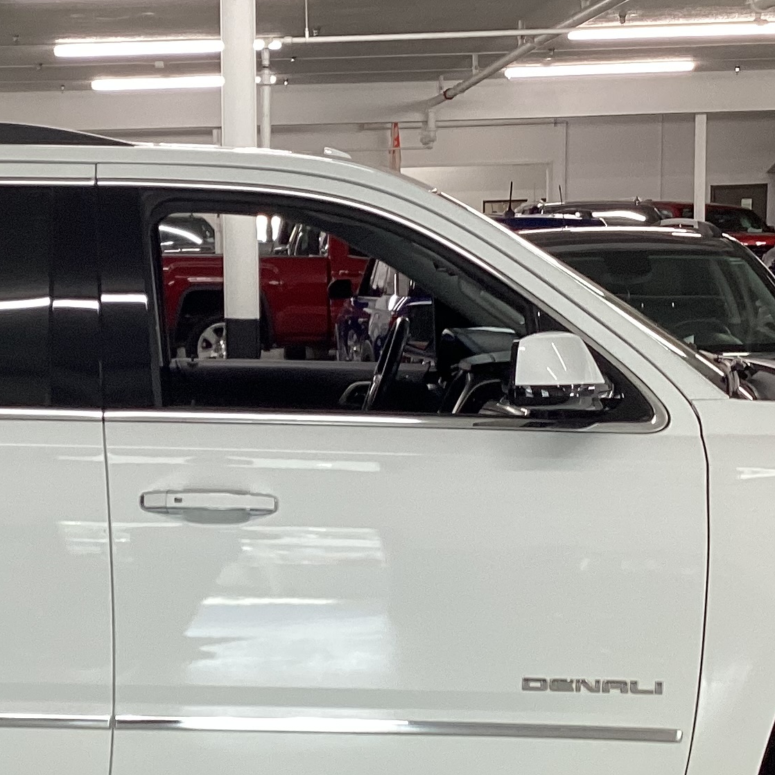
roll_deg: +1.2
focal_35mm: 80
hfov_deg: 21.4
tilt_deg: -10.8
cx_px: 148
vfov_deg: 21.6
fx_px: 2026
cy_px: 510
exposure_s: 1/50
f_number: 2.4
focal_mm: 3.3
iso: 80
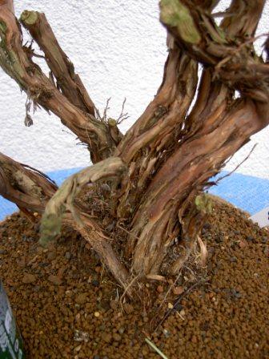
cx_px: 134
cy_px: 180
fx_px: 404
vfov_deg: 47.9
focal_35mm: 39
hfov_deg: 36.8
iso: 100
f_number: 2.8
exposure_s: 1/238
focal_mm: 8
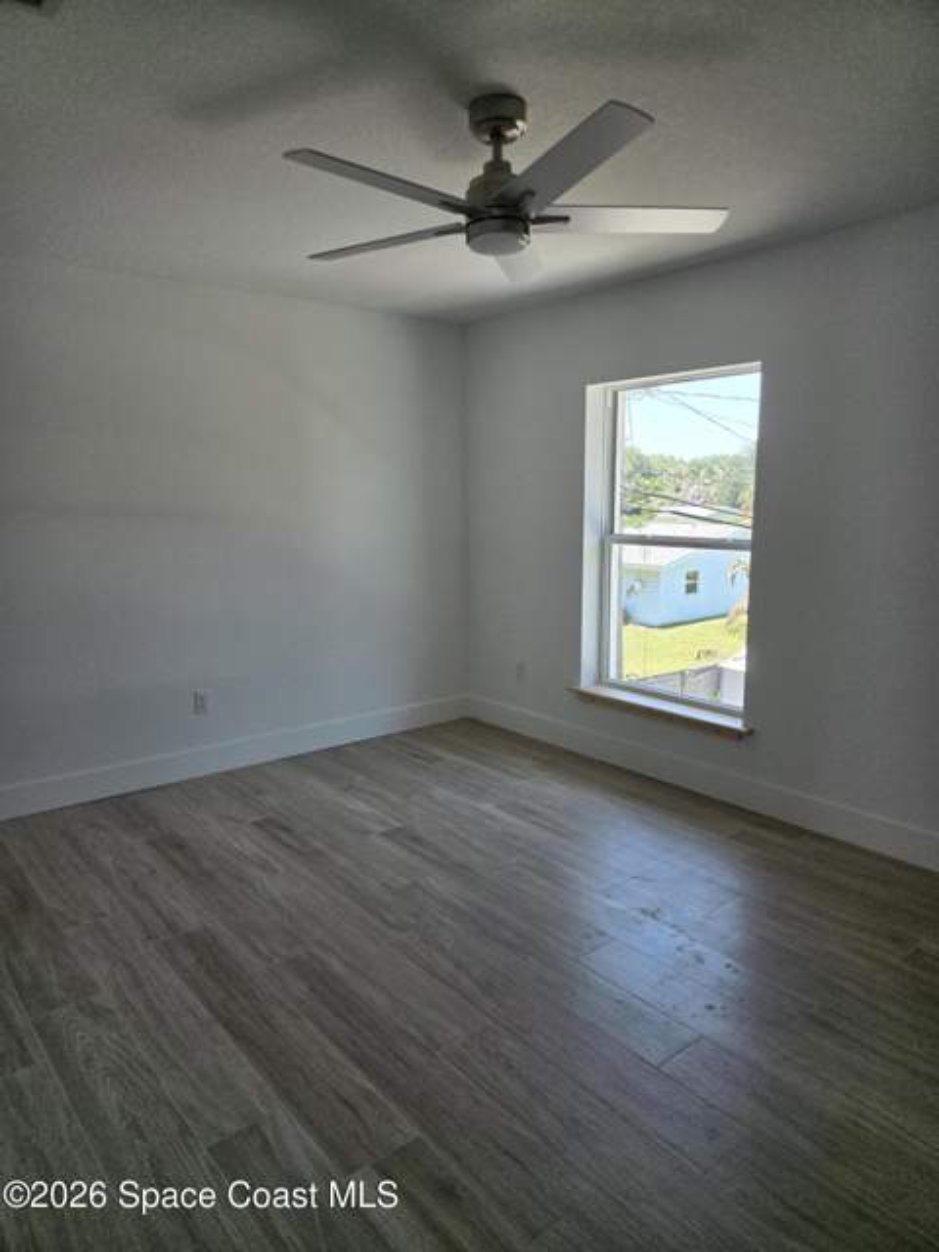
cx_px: 470
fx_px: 832
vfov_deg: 73.9
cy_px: 626
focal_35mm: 23
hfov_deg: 58.9
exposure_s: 1/508
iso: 100
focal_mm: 5.4
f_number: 1.8
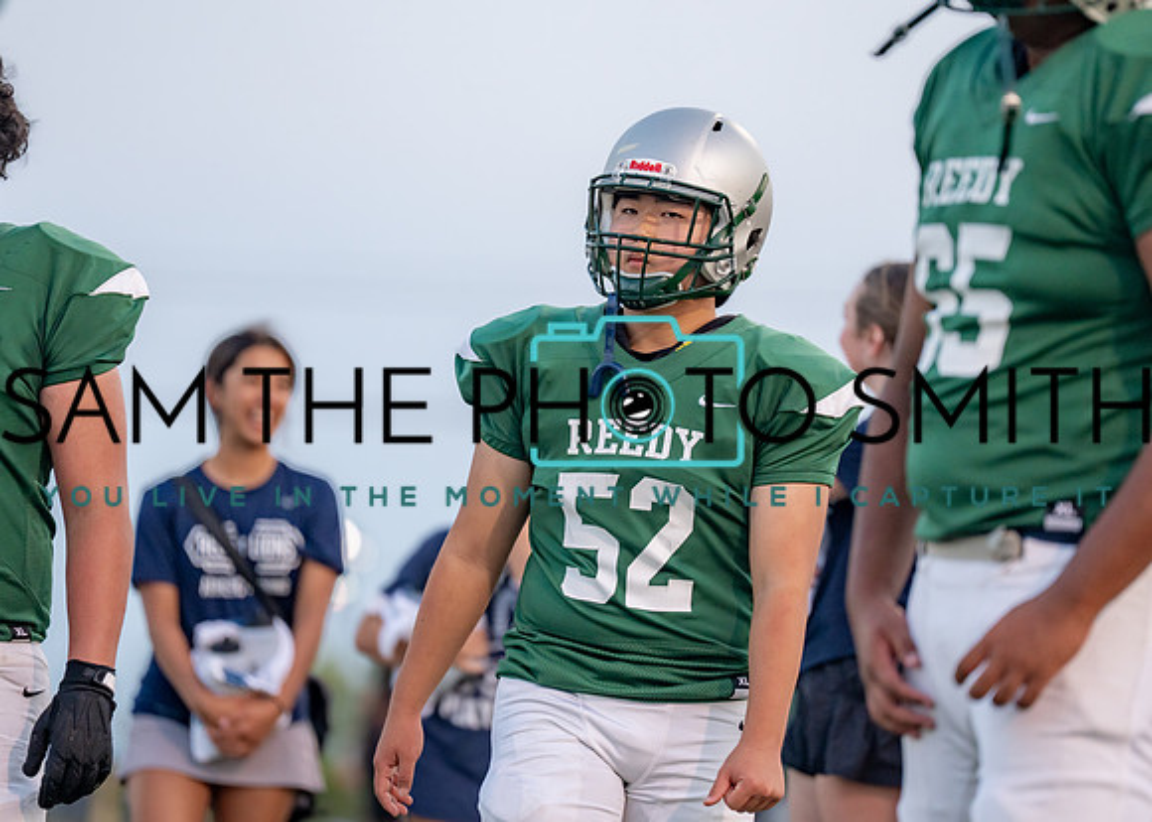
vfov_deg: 5.5
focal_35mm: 260
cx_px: 643
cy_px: 409
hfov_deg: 7.8
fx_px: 8489
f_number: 2.8
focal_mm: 200
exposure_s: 1/1250
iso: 800
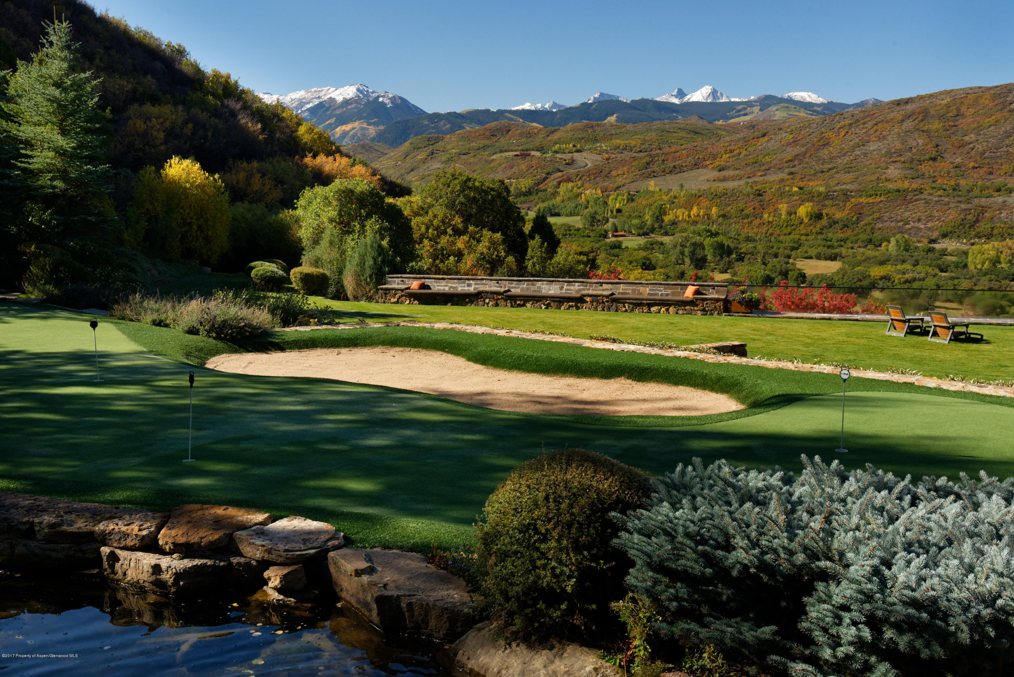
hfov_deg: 55.8
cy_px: 338
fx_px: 958
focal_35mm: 34
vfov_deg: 38.9
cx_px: 507
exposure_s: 1/125
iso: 400
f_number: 11
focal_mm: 34
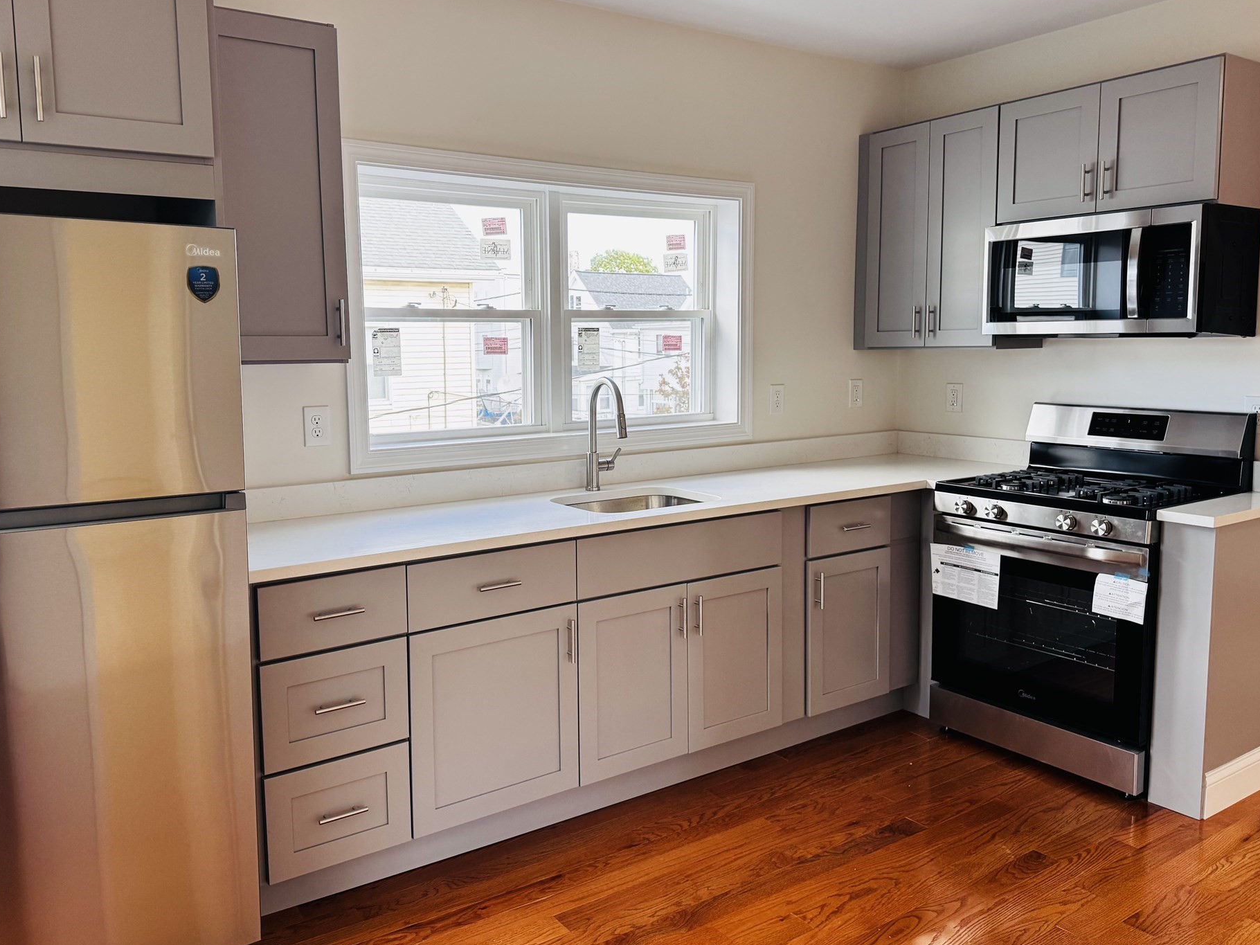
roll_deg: +0.9
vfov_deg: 51.3
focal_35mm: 27
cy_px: 444
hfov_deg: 65.2
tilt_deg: -6.5
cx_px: 577
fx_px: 983
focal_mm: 6.76
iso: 125
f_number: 1.78
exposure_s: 1/121
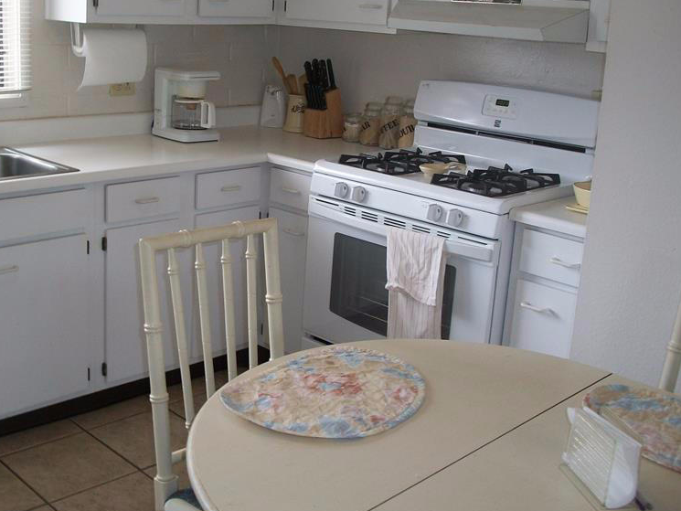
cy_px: 203
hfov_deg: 42.6
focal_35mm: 44
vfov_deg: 32.8
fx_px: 866
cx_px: 253
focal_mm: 5.7
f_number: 2.9
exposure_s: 1/30
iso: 80
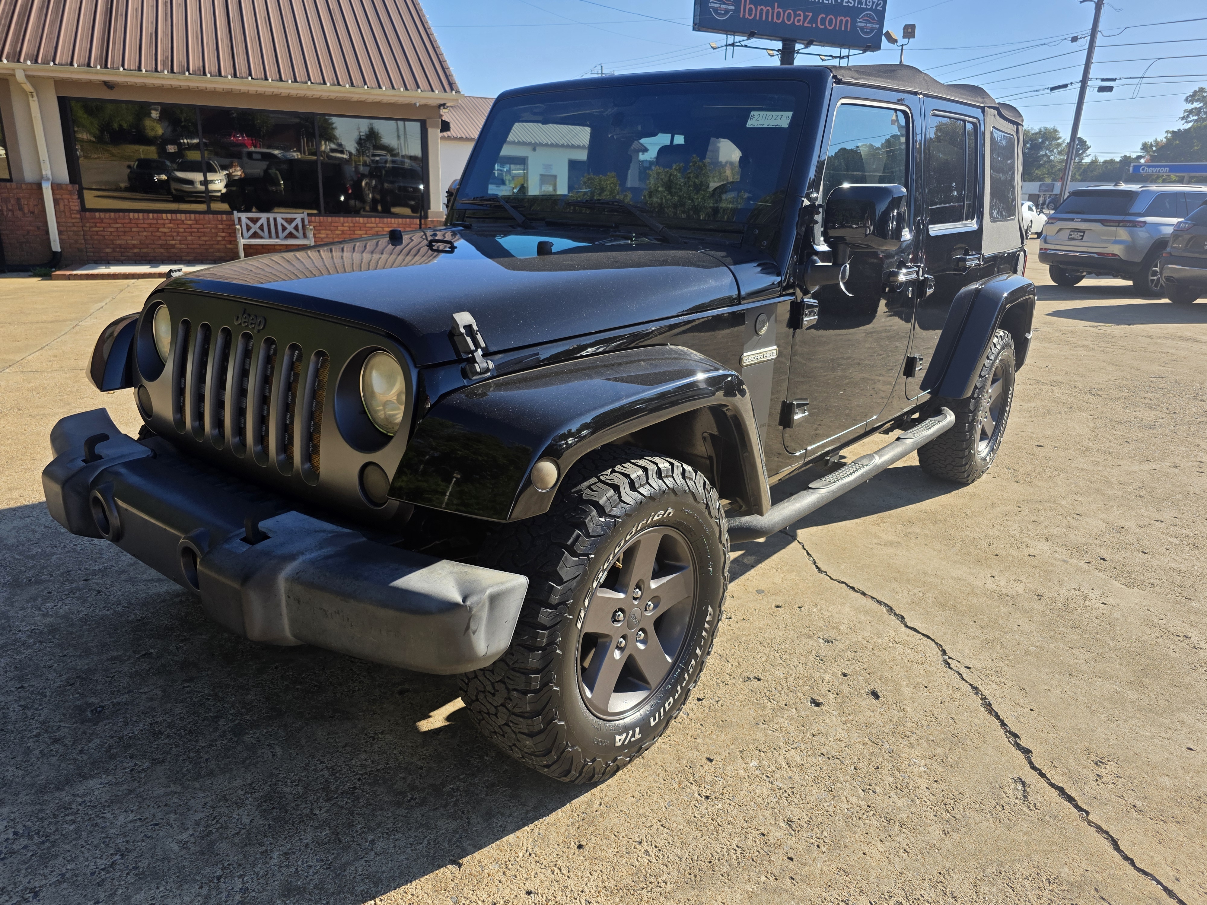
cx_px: 604
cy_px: 452
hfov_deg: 73.9
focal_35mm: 23
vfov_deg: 58.9
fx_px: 802
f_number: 1.7
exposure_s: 1/2551
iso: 80
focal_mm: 6.3
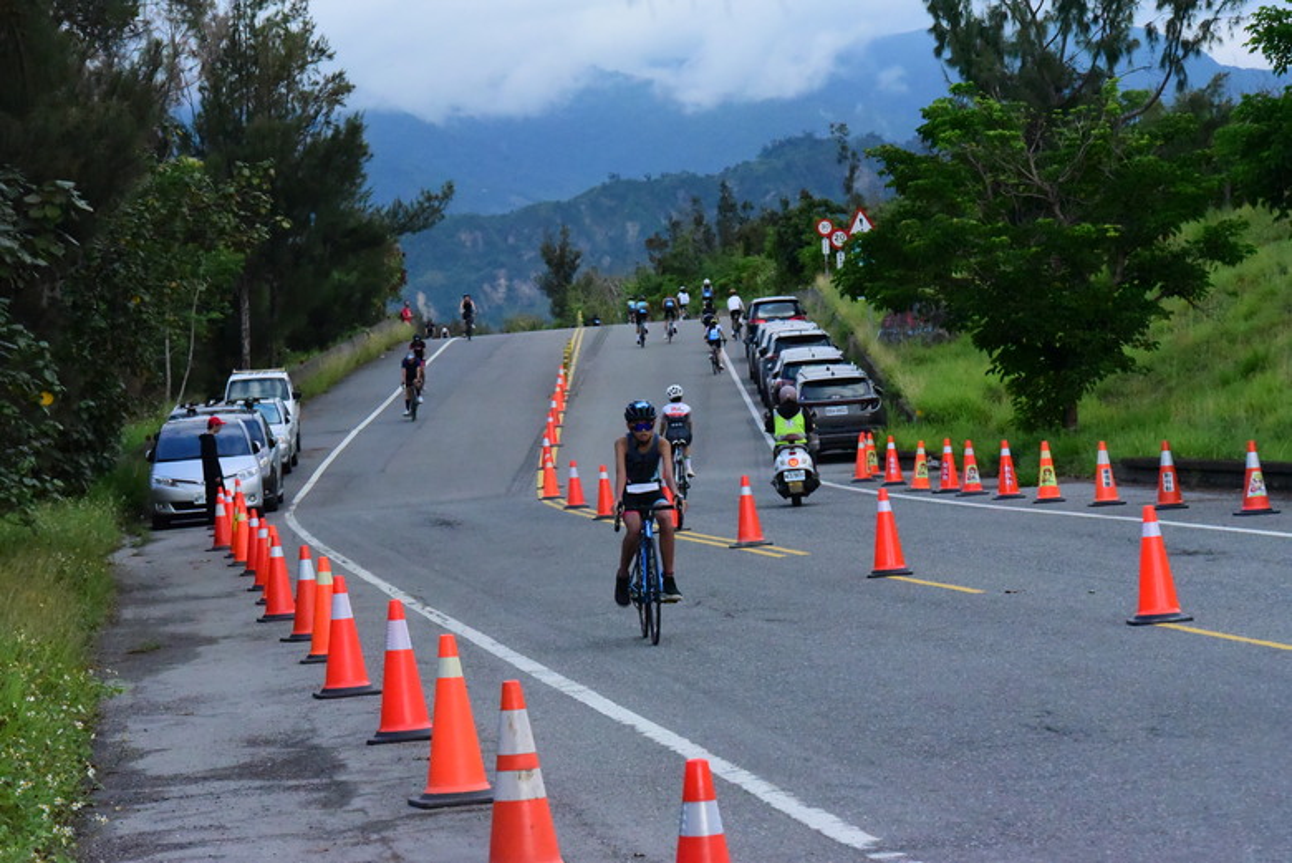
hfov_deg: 15.2
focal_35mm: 135
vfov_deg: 10.2
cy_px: 432
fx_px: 4847
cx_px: 646
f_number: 14
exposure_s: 1/3200
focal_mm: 135
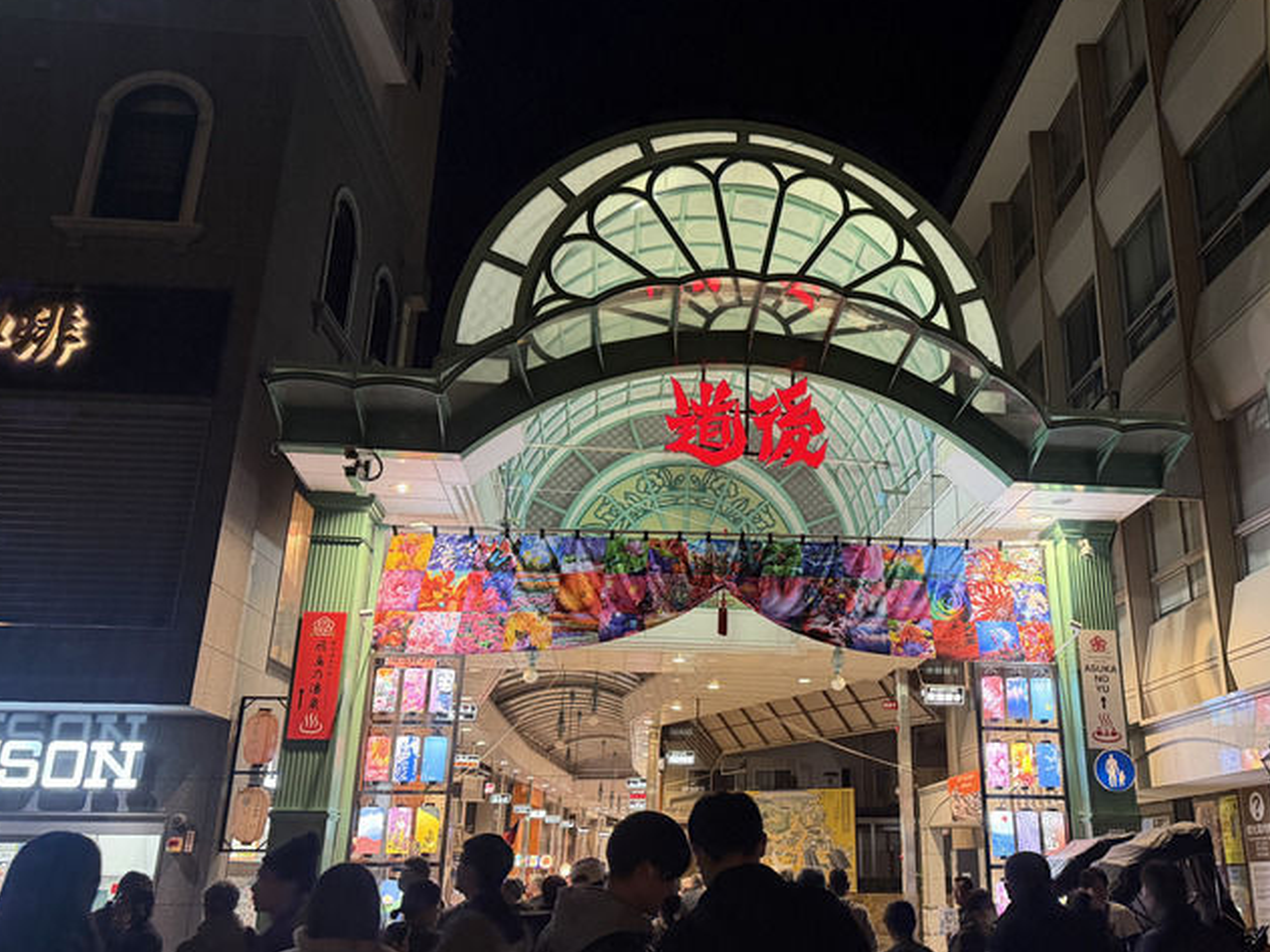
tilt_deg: +20.7
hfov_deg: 57.8
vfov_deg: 45.4
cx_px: 774
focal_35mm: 31
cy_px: 472
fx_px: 1137
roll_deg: +0.2
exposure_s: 1/60
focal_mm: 6.76
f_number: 1.78
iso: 640
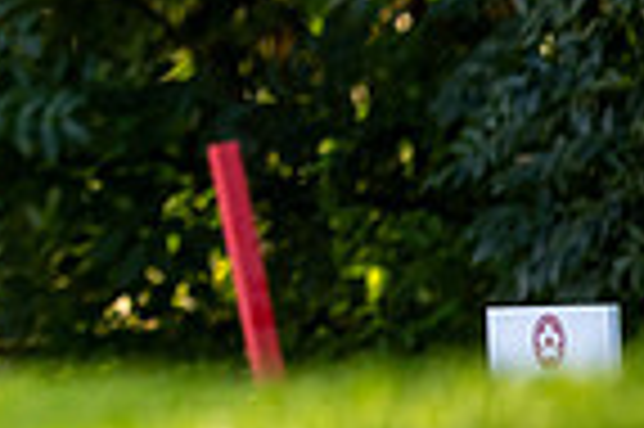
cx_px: -635
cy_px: -417
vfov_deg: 1.1
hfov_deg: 1.7
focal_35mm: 1216
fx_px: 21728
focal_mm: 300
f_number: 4
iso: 400
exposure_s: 1/640
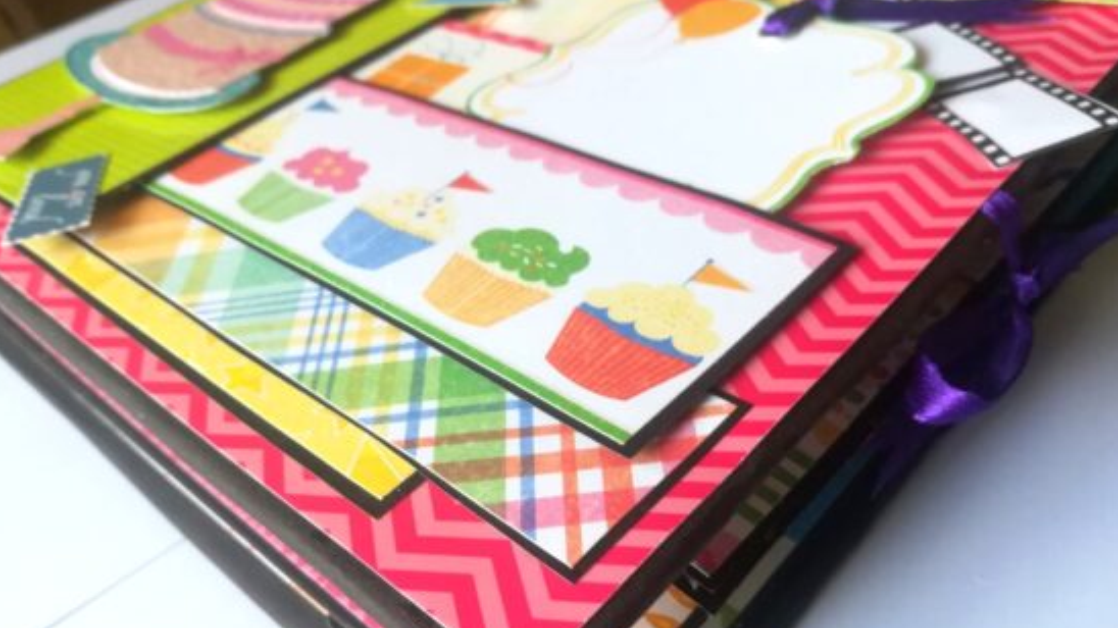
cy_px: 365
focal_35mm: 31
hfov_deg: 62.6
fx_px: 919
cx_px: 535
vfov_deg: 37.7
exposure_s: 1/60
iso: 64
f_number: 2.2
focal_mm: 3.83
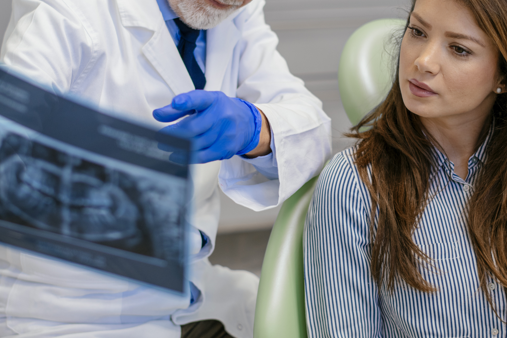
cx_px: 267
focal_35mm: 103
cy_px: 142
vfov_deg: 13.3
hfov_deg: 19.8
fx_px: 1450
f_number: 2.2
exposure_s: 1/200
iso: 200
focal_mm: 58
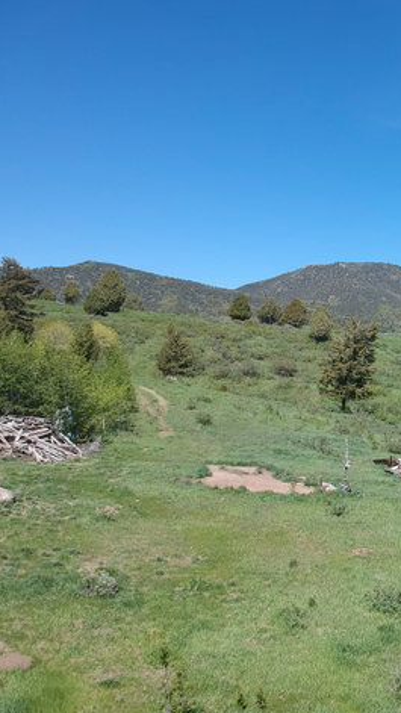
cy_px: 362
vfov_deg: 54.0
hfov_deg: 28.0
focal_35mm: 37
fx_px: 699
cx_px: 481
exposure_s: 1/800
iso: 100
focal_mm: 4.49
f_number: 2.6
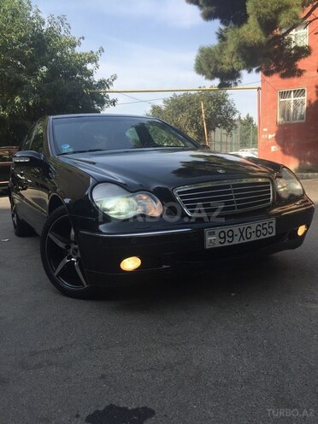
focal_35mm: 29
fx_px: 355
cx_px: 159
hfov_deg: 48.2
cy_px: 212
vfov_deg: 61.7
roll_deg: +0.8
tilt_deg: -6.7
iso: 32
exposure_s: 1/964
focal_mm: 4.15
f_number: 2.2
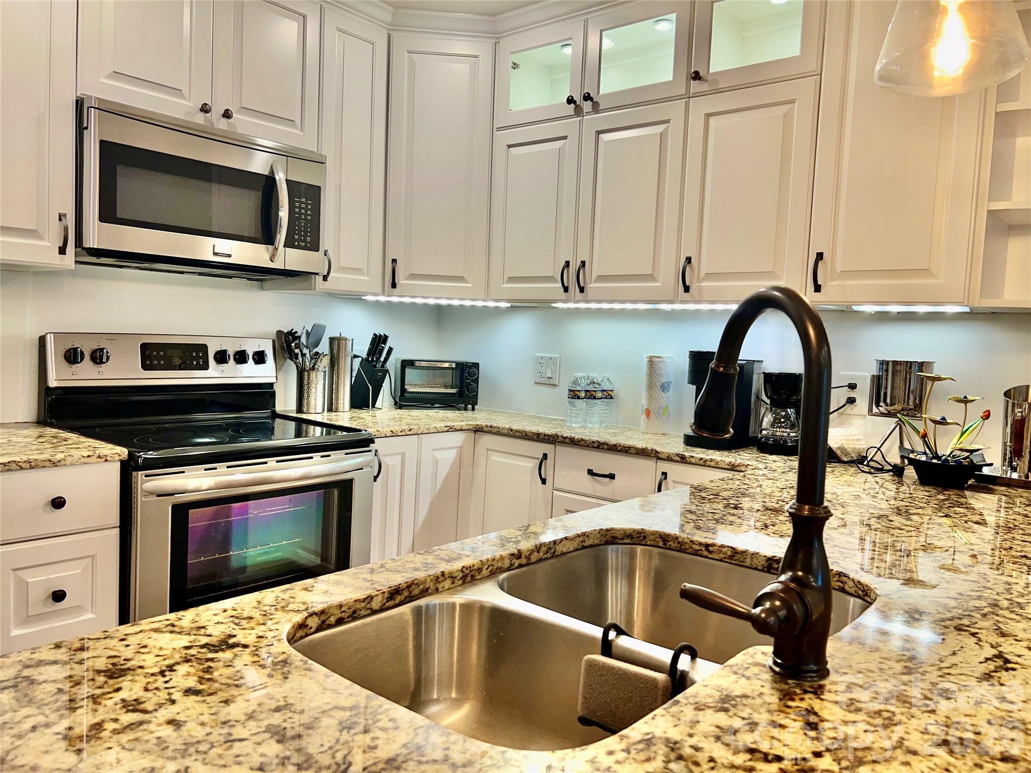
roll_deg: -2.5
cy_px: 386
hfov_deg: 67.3
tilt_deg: -3.7
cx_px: 516
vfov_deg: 53.1
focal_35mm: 26
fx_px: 774
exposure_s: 1/120
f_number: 1.5
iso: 80
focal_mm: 5.7
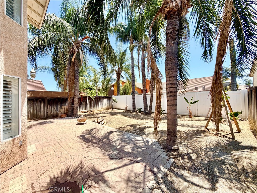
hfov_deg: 102.1
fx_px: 104
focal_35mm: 14
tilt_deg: +0.5
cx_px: 128
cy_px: 96
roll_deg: +0.7
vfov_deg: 85.7
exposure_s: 1/770
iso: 32
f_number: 2.2
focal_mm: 2.22
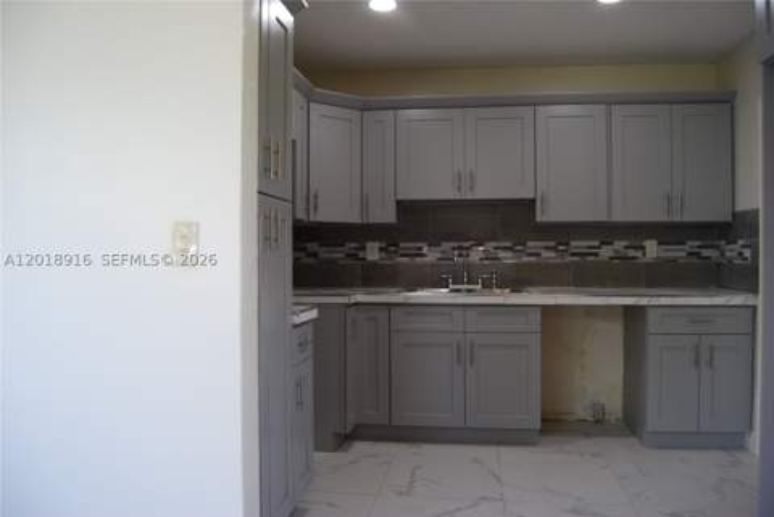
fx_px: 581
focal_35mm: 27
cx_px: 387
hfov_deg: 67.3
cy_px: 258
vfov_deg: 48.0
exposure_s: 1/60
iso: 200
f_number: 3.5
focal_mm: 18
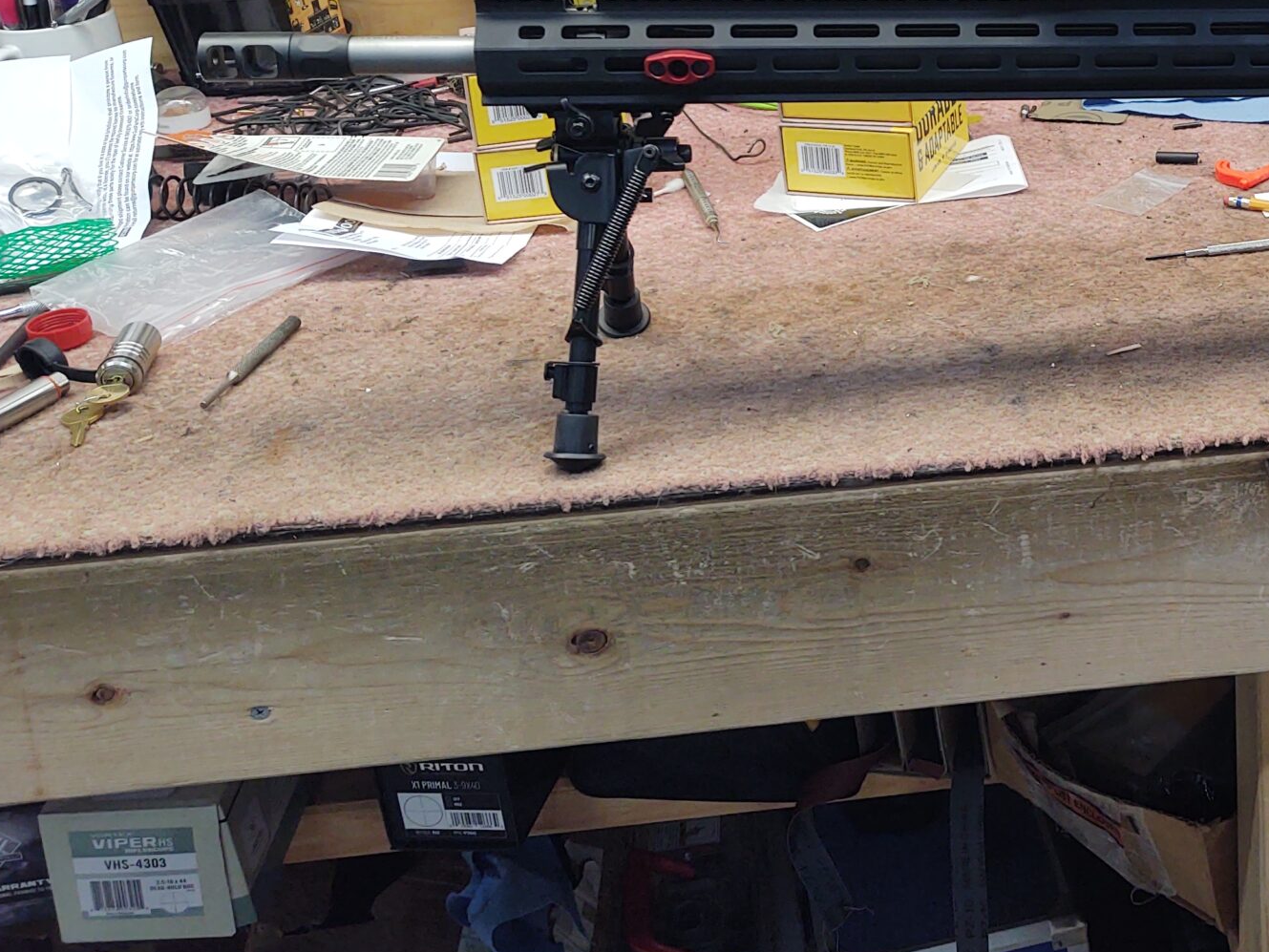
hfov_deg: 34.4
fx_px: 1906
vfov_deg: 27.6
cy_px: 210
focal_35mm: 52
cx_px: 1184
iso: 120
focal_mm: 4.75
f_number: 1.7
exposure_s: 1/120
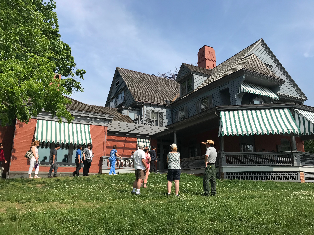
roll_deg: +1.6
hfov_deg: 63.4
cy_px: 118
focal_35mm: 28
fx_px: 254
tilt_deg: +17.1
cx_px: 157
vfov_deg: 49.7
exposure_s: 1/2398
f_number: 1.8
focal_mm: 3.99
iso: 20
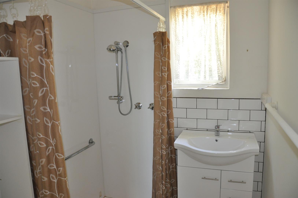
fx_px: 223
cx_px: 149
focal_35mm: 27
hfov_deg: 67.4
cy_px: 99
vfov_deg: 47.8
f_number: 3.5
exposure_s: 1/80
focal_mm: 18
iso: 800
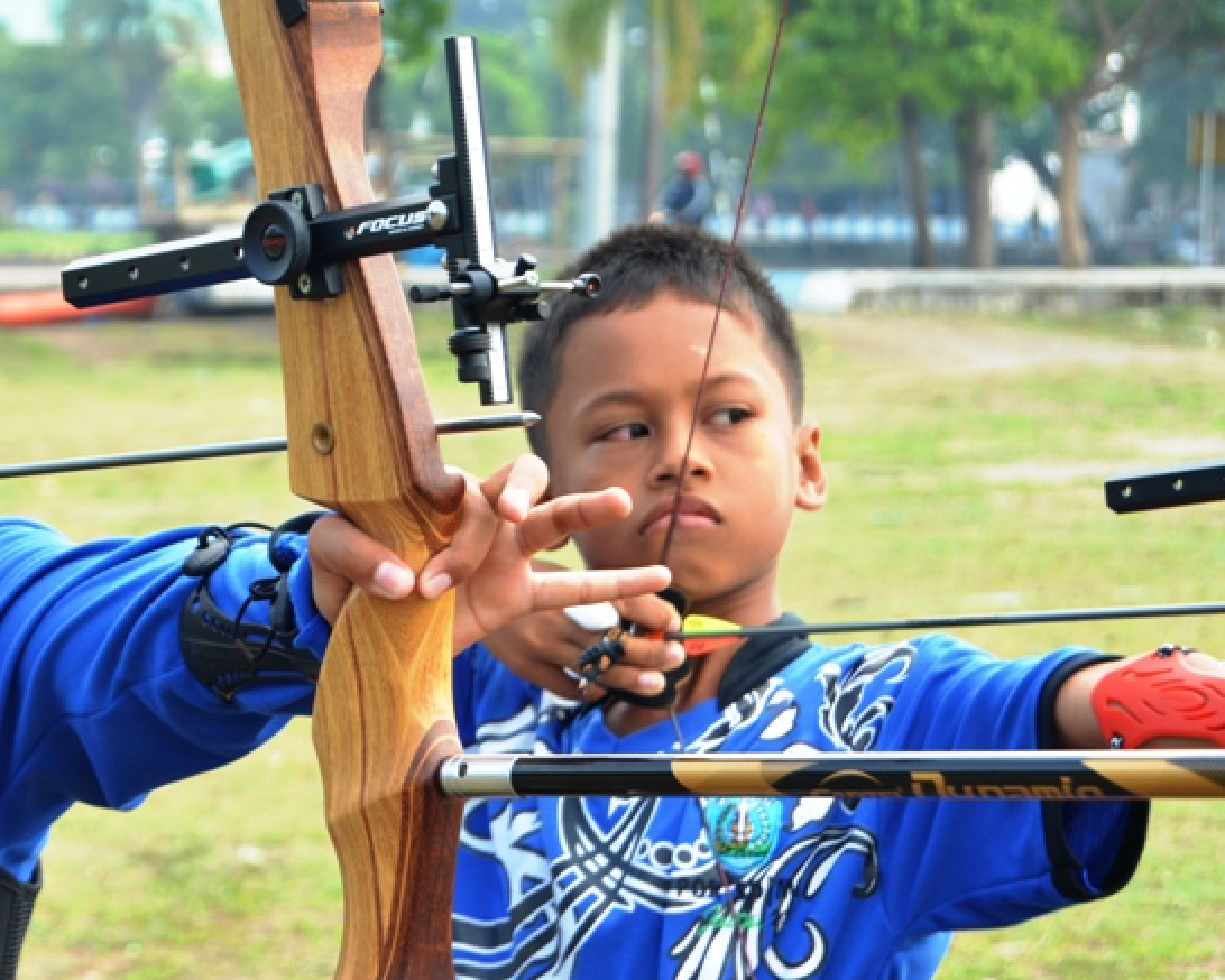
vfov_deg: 10.9
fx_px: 5144
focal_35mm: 142
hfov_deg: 13.5
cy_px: 539
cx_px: 339
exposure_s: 1/125
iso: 200
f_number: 5.6
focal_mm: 55
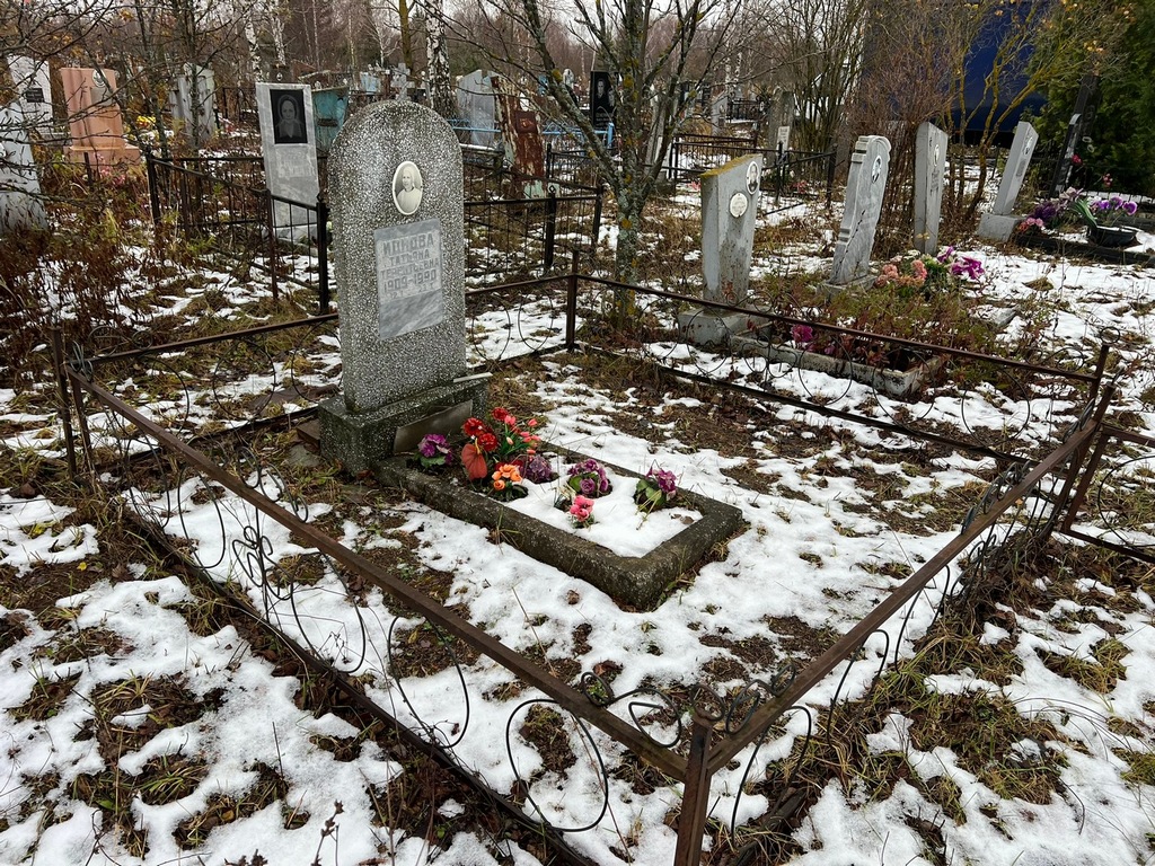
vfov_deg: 53.1
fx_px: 868
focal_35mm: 26
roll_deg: +1.6
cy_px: 433
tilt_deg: -26.4
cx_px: 578
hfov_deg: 67.3
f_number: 1.5
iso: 50
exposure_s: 1/558
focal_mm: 5.7
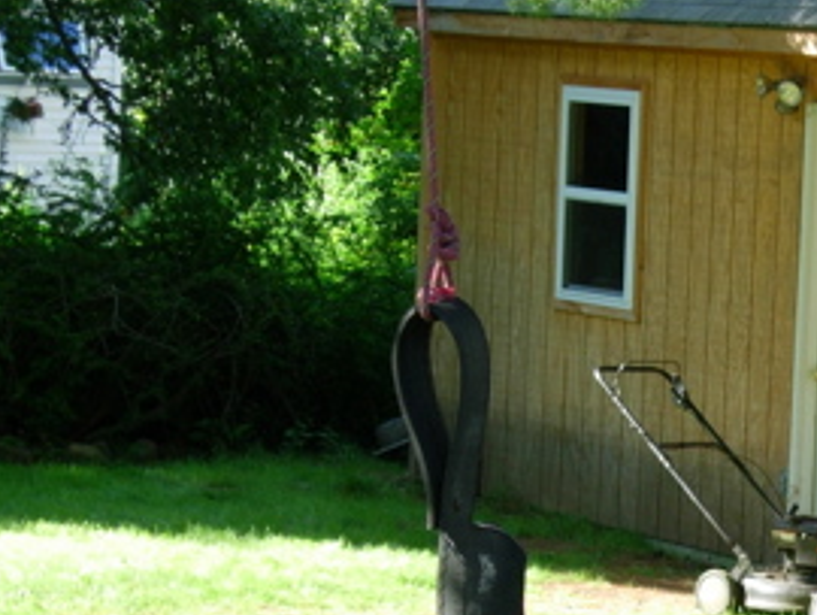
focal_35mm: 218
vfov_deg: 6.8
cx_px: 896
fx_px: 5150
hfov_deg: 9.0
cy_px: 685
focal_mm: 19.1
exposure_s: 1/82.9
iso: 64
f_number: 4.3
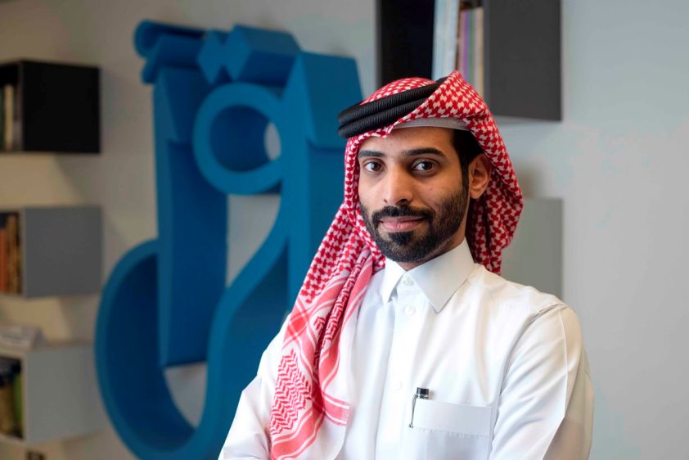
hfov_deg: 39.6
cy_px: 230
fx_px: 957
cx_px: 344
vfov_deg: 27.0
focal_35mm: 50
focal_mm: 50
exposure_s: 1/160
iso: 400
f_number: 2.8
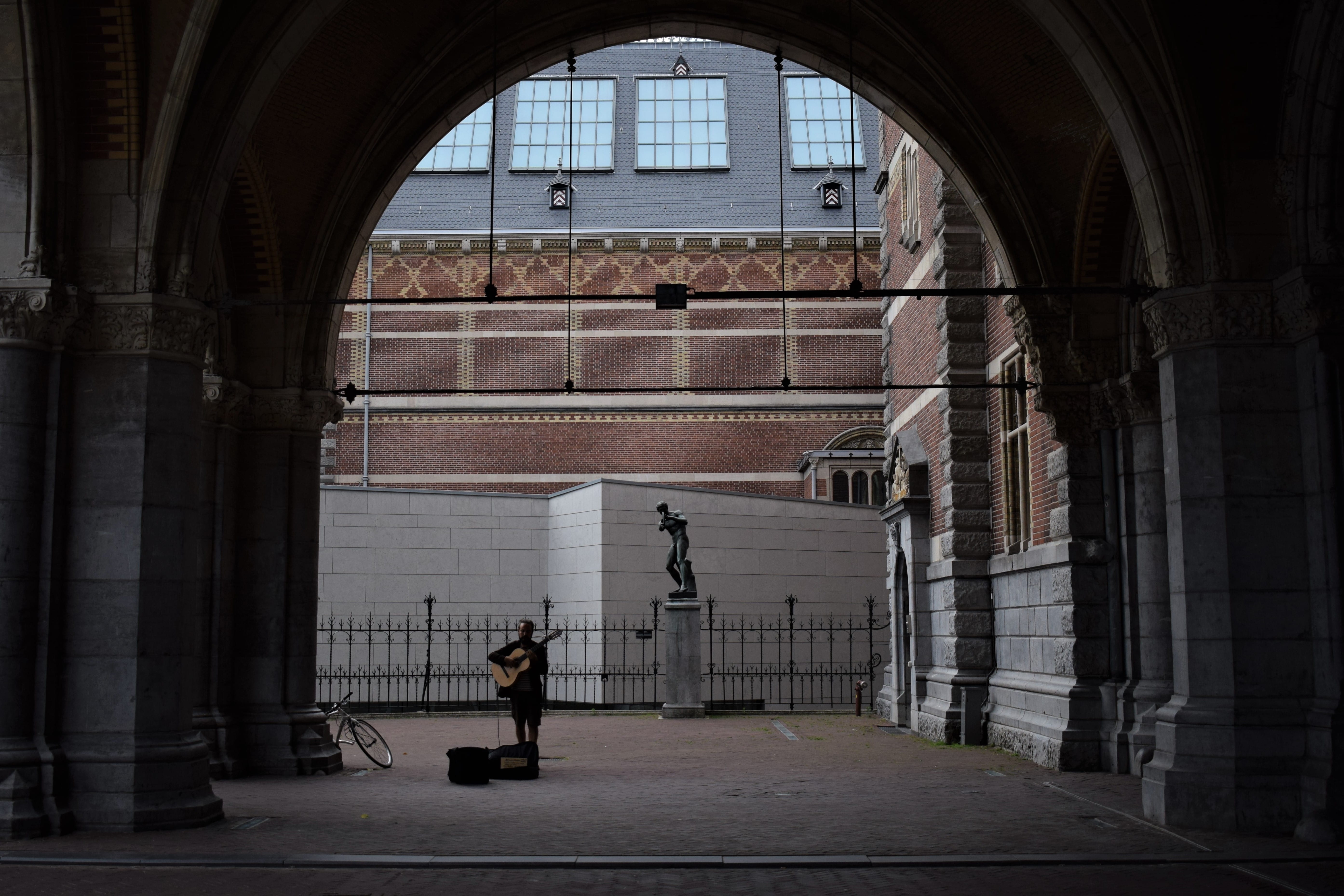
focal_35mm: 38
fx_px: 1400
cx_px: 672
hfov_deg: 51.3
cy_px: 448
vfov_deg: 35.5
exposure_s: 1/1250
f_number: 4
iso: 400
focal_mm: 25
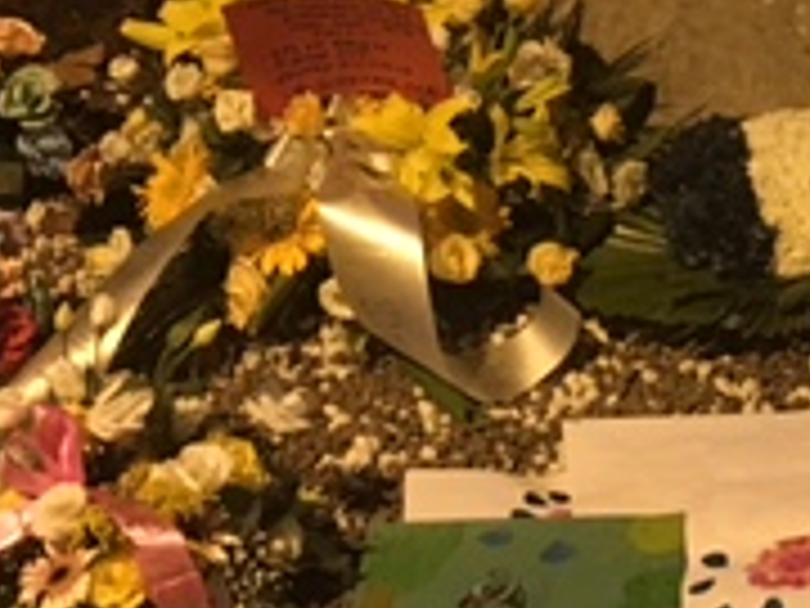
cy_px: 45
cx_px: 824
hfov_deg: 18.5
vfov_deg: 14.2
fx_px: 2410
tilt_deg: -26.1
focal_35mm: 103
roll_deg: +1.0
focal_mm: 4.15
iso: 400
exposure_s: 1/17
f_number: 2.2
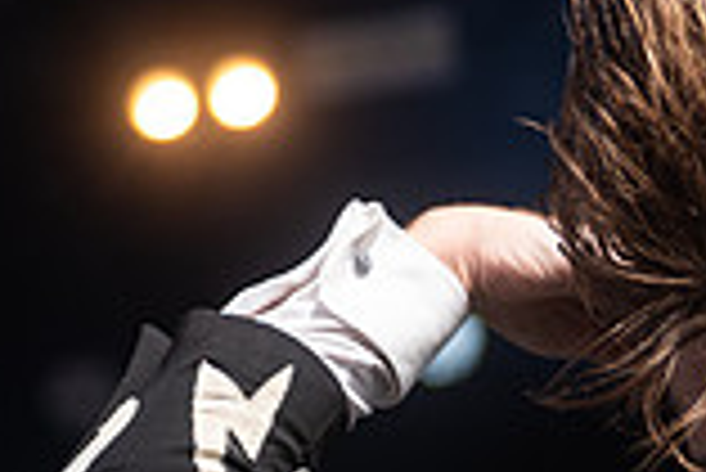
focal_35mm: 361
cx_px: 802
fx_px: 7086
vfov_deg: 3.8
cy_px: 538
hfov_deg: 5.7
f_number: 4
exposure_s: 1/1250
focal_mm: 80
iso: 200
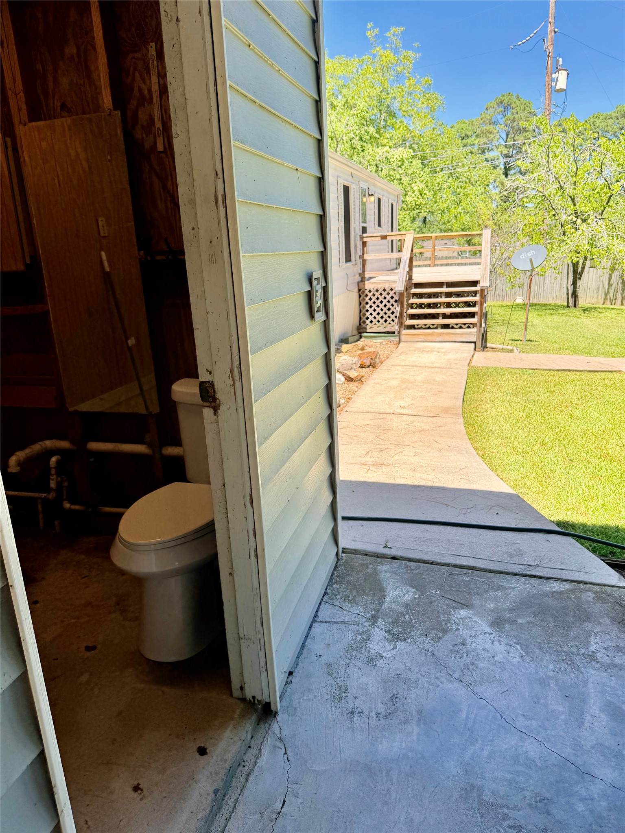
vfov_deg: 71.6
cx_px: 312
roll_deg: +1.0
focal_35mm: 24
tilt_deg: -17.2
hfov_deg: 56.8
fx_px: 578
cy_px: 416
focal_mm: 6.76
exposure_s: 1/1770
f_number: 1.78
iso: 100
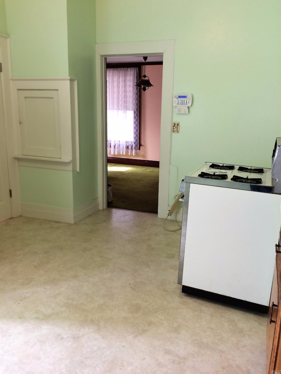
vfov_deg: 61.7
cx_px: 140
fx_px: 314
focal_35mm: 29
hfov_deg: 48.2
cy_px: 187
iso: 50
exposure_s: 1/30
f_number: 2.2
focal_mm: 4.15
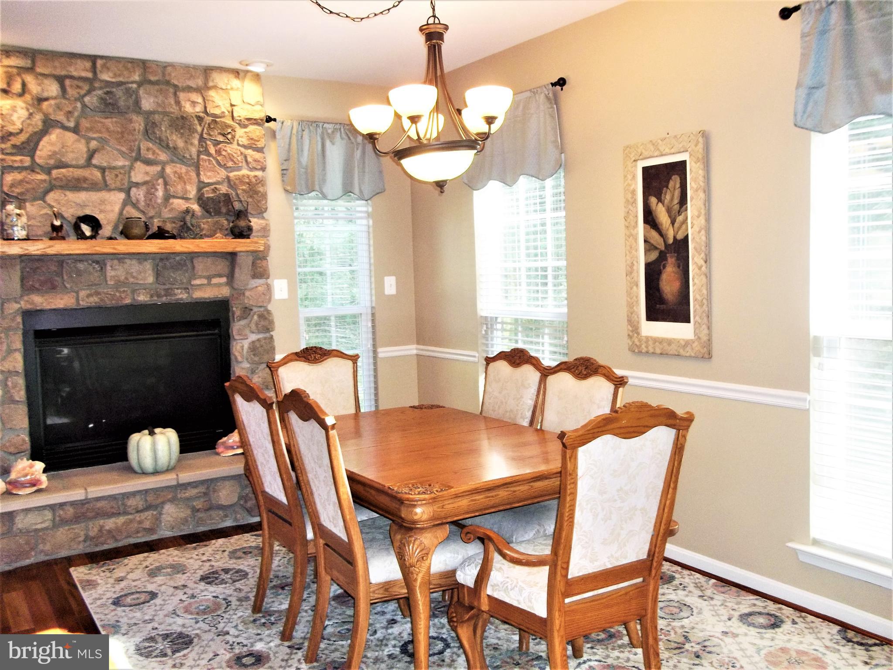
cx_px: 446
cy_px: 335
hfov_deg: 56.8
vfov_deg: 44.2
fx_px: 826
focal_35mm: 32
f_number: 2.9
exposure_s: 1/60
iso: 160
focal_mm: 5.7
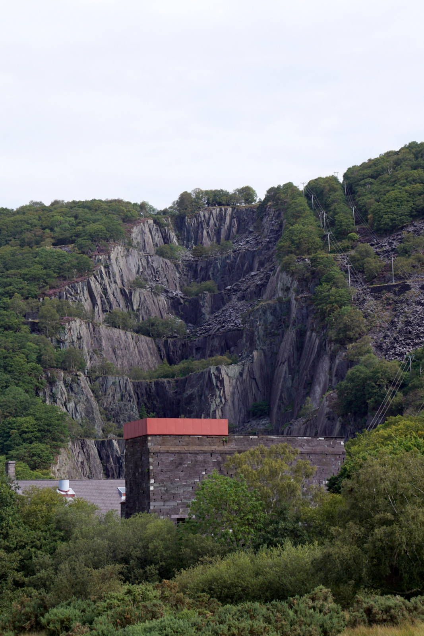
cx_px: 212
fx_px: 1325
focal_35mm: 75
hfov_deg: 18.2
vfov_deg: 27.0
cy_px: 318
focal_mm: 50
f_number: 7.1
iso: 100
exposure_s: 1/160
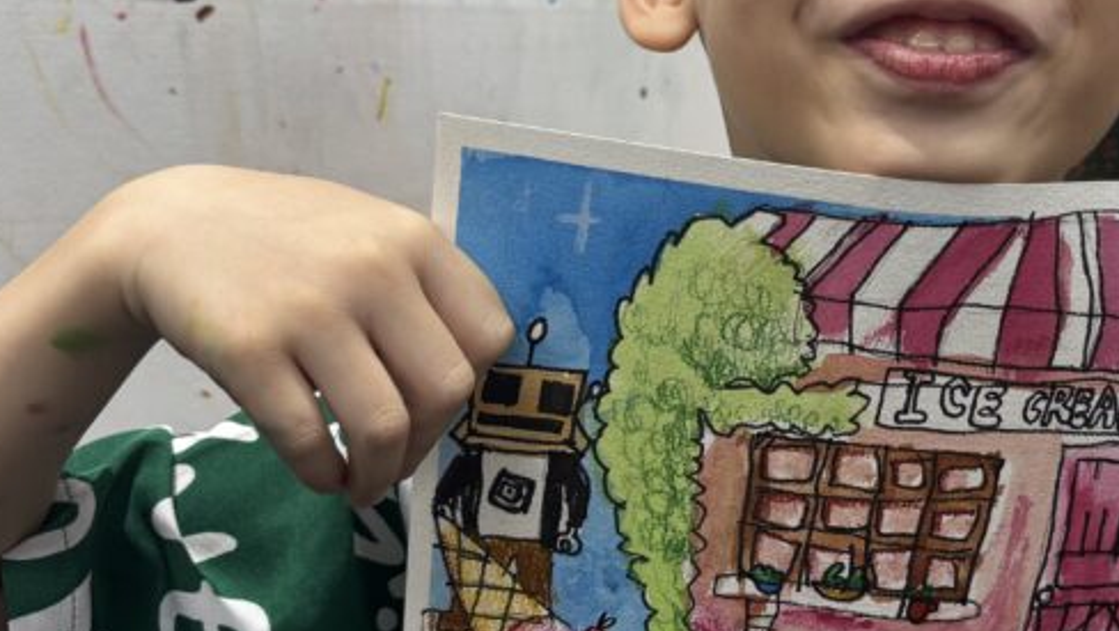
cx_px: 837
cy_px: 218
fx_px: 1722
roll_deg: -3.5
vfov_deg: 20.7
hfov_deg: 35.2
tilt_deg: -9.1
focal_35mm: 58
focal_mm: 5.96
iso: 32
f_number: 1.6
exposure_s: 1/100
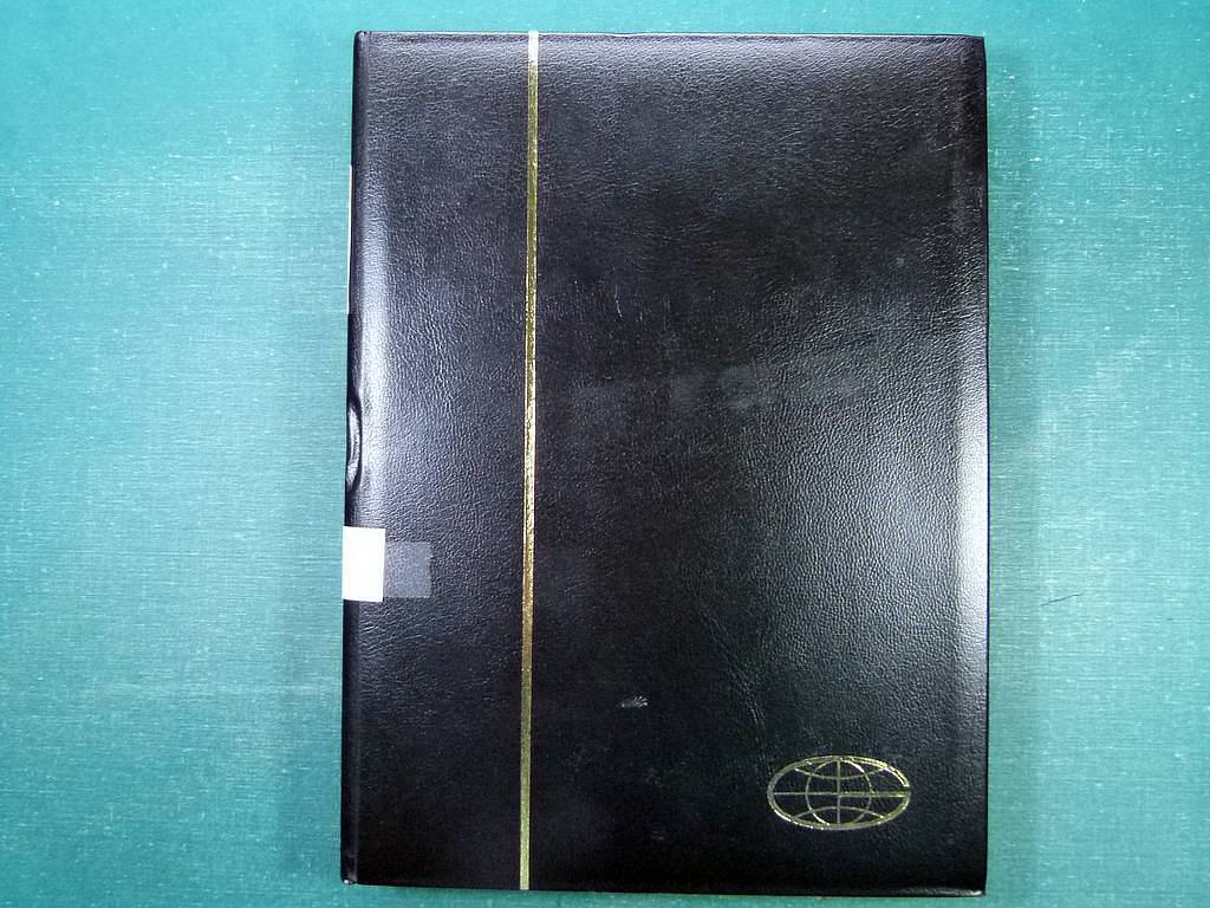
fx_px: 874
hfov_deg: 69.4
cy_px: 454
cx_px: 605
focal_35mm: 25
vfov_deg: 54.9
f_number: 2.8
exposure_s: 1/60
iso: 400
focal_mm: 4.5
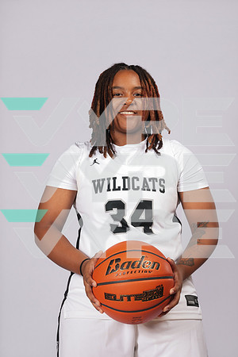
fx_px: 645
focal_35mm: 65
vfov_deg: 31.0
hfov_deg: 20.9
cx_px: 119
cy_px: 178
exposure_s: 1/200
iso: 250
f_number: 8
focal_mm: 65
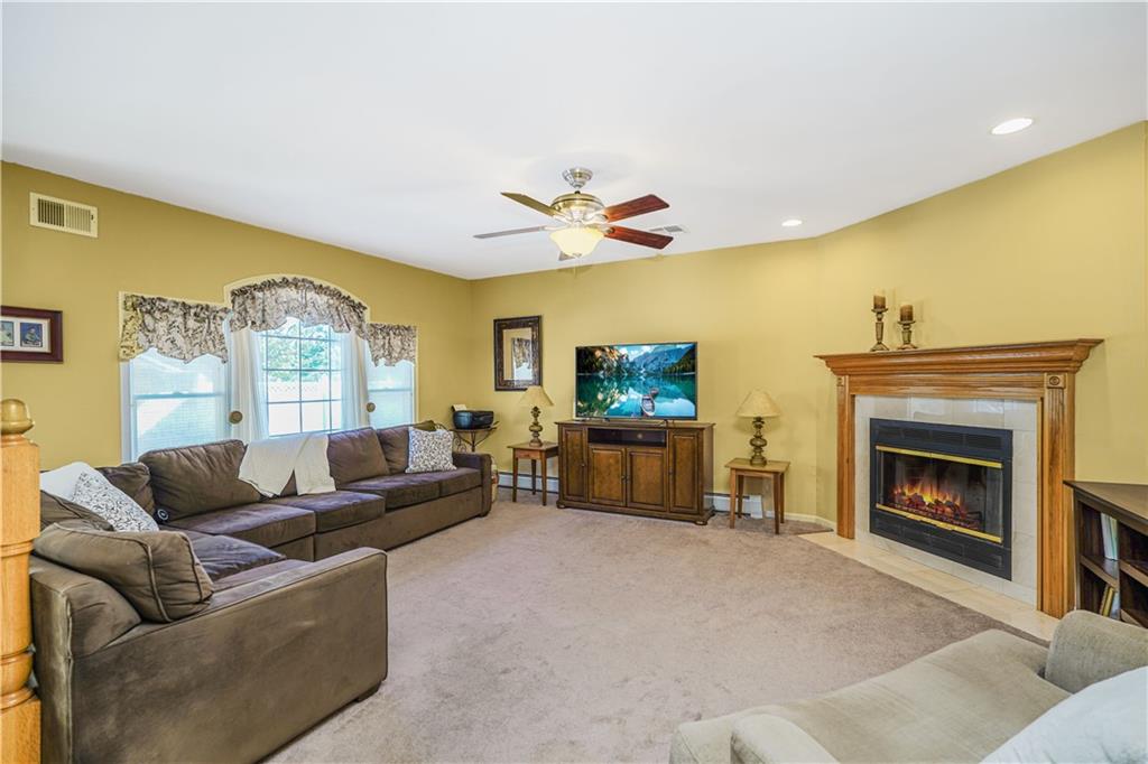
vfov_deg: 73.7
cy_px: 382
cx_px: 574
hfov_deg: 96.8
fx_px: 510
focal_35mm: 16
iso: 64
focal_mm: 16
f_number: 4
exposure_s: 1/15
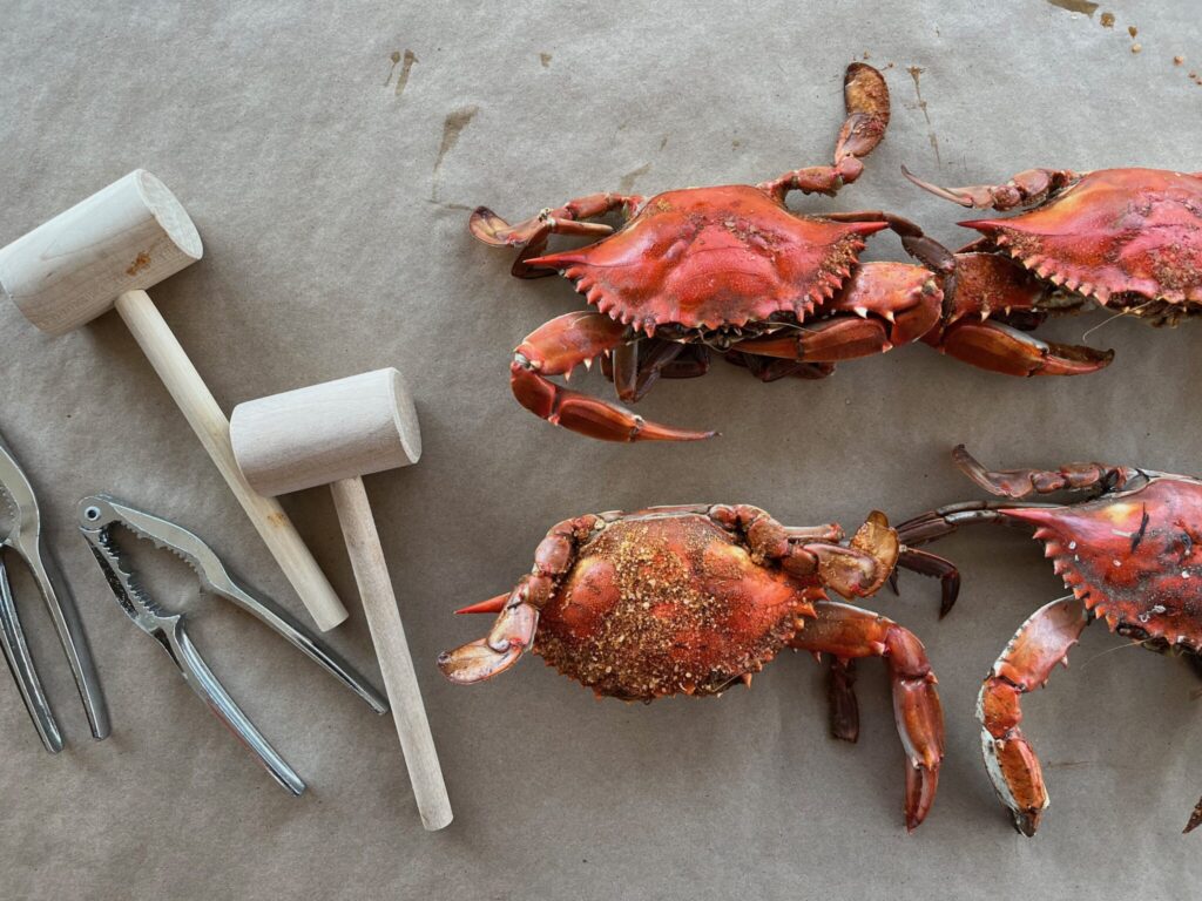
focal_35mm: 26
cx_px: 601
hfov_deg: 67.3
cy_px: 450
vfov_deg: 53.1
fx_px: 903
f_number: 1.6
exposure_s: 1/121
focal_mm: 5.1
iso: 125
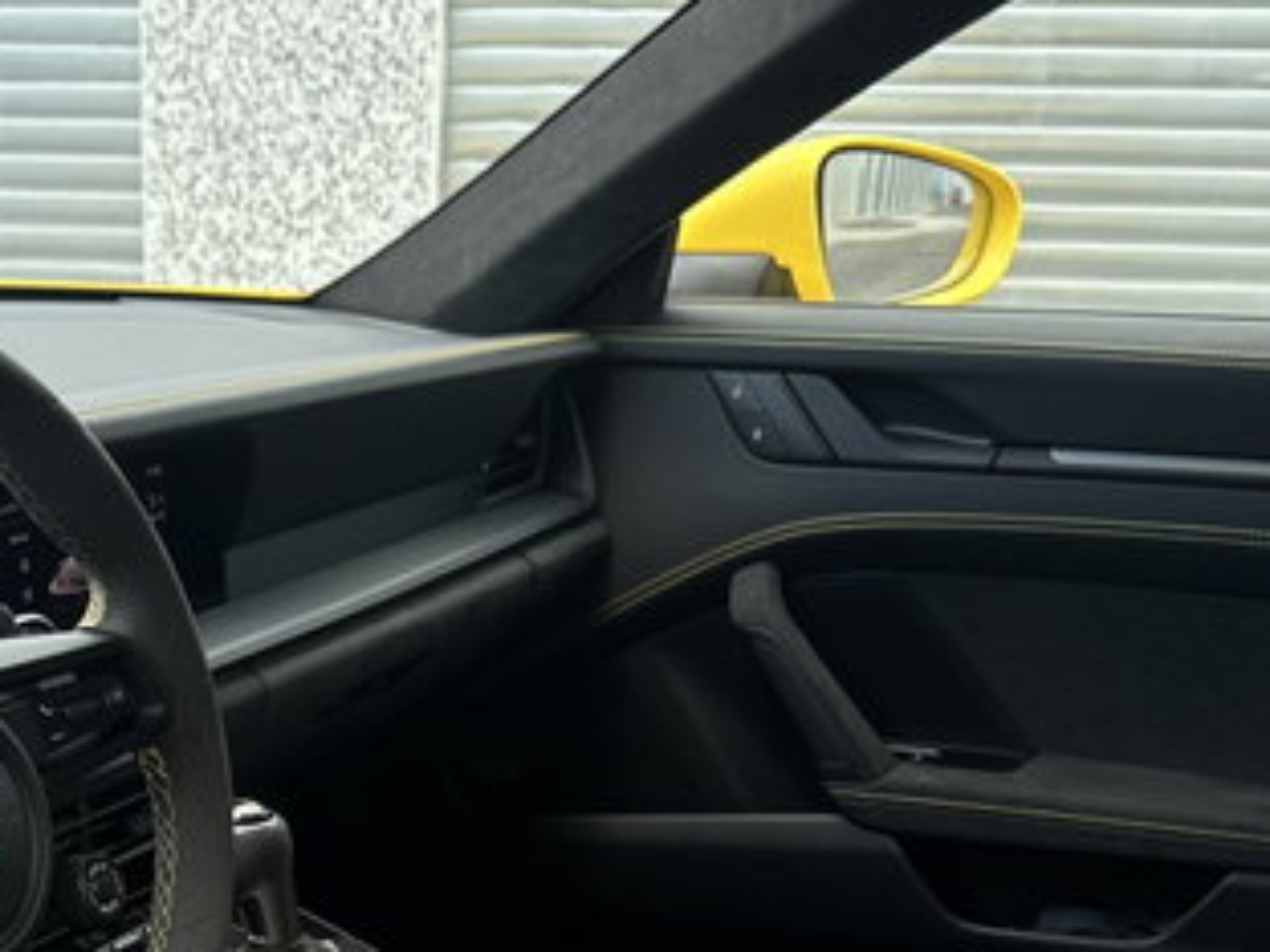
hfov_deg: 31.9
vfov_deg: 23.5
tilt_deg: -22.3
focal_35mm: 59
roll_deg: -0.4
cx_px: 265
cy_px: 1017
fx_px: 2165
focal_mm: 6.86
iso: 160
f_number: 1.78
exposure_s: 1/121
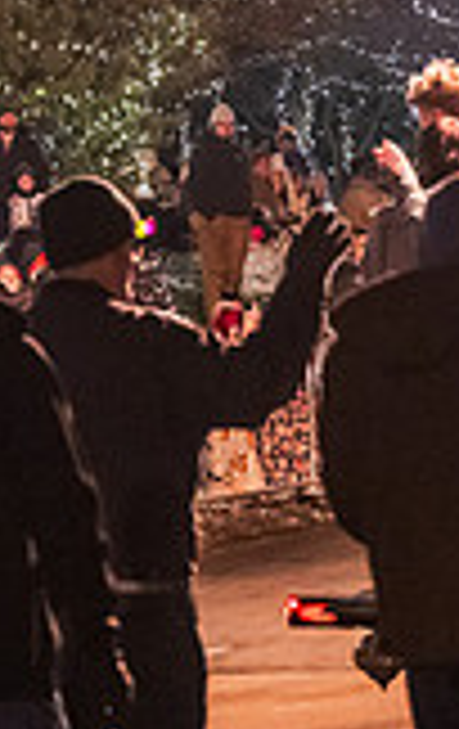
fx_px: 5216
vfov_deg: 8.0
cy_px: 61
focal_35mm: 262
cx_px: -652
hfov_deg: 4.9
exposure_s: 1/320
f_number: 3.5
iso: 4000
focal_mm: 72
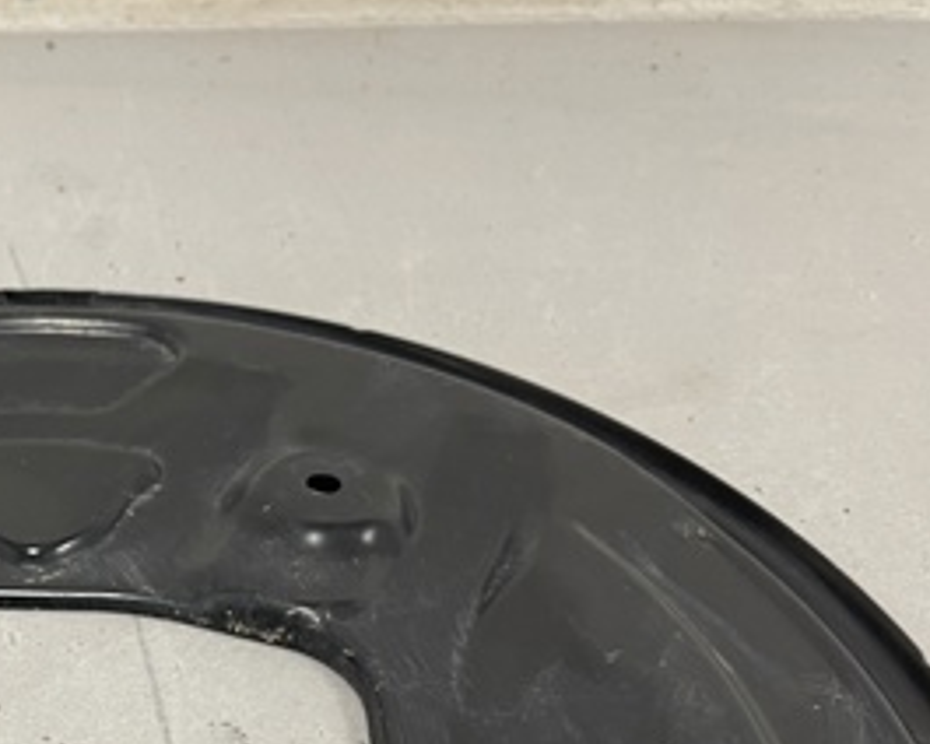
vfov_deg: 24.2
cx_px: 7
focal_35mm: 59
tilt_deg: -46.0
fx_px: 1624
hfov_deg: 29.9
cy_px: 811
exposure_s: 1/50
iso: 80
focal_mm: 5.1
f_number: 1.6
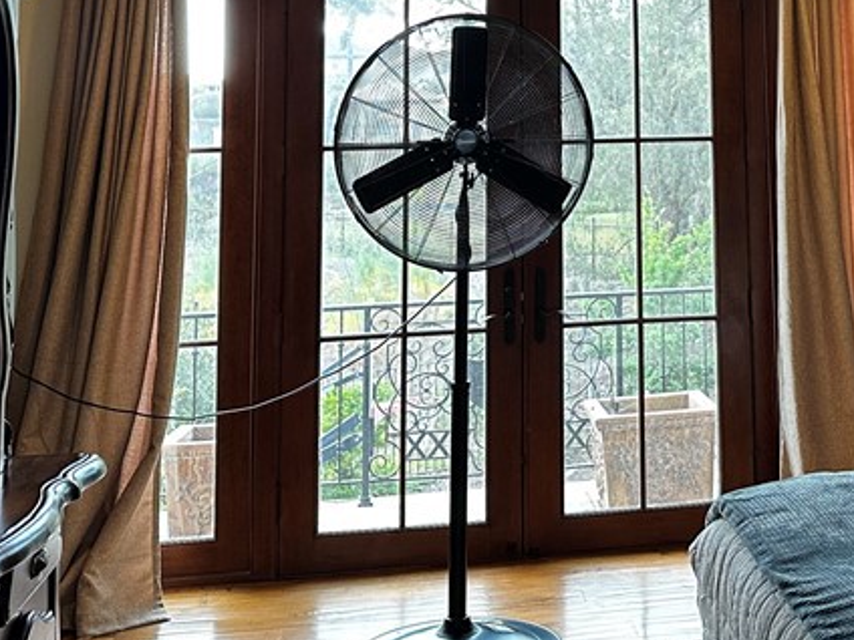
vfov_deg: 24.0
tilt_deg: +6.5
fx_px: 1431
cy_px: -22
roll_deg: +1.4
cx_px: 701
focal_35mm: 58
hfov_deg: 32.2
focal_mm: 6.86
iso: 200
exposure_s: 1/120
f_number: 1.78
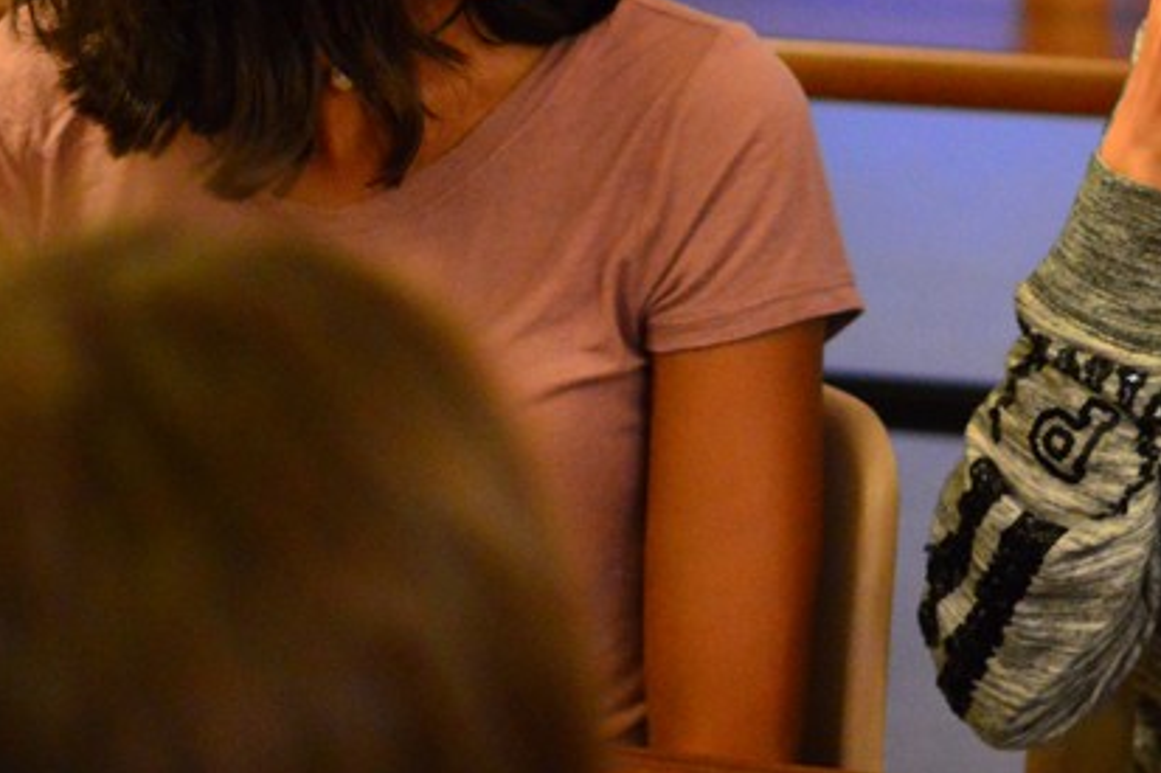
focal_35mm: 130
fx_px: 4198
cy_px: -111
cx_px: 1273
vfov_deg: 10.4
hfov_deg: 15.3
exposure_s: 1/160
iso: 3200
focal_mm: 35
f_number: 1.8
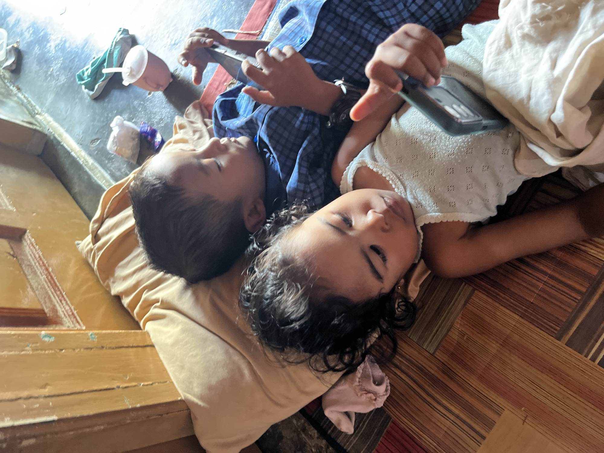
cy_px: 226
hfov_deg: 67.3
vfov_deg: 53.1
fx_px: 454
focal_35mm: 26
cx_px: 302
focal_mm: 5.1
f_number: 1.6
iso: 640
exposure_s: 1/30
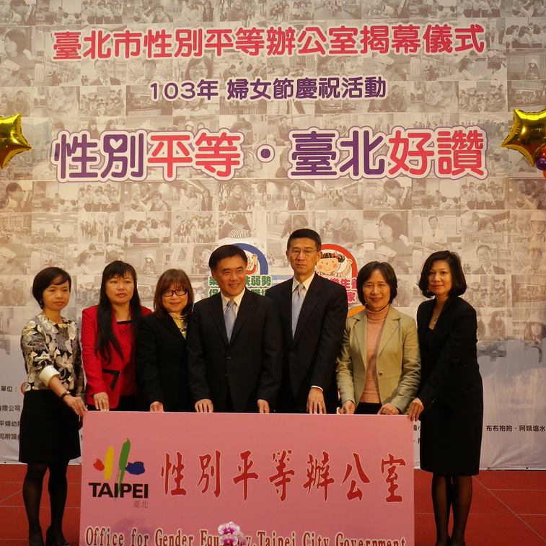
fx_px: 874
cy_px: 270
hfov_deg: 34.7
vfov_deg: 34.7
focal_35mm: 49
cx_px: 260
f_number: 3.9
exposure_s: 1/50
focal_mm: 7.3
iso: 125
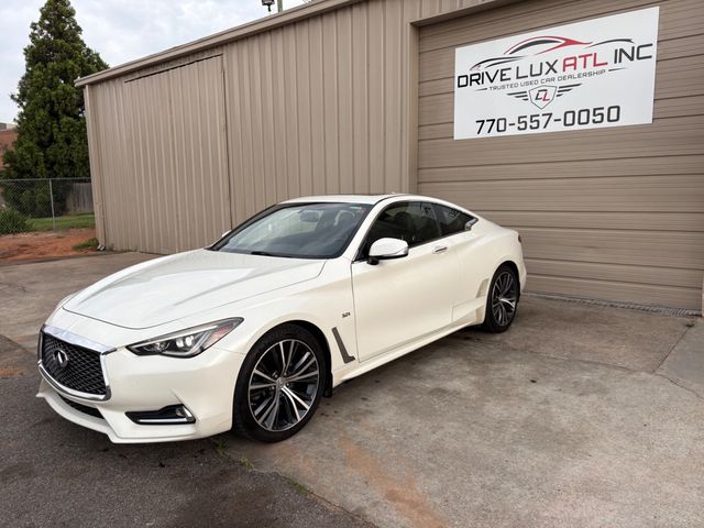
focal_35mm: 26
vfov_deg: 53.1
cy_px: 264
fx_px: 529
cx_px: 352
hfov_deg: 67.3
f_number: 1.6
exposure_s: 1/444
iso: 50
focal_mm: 5.96
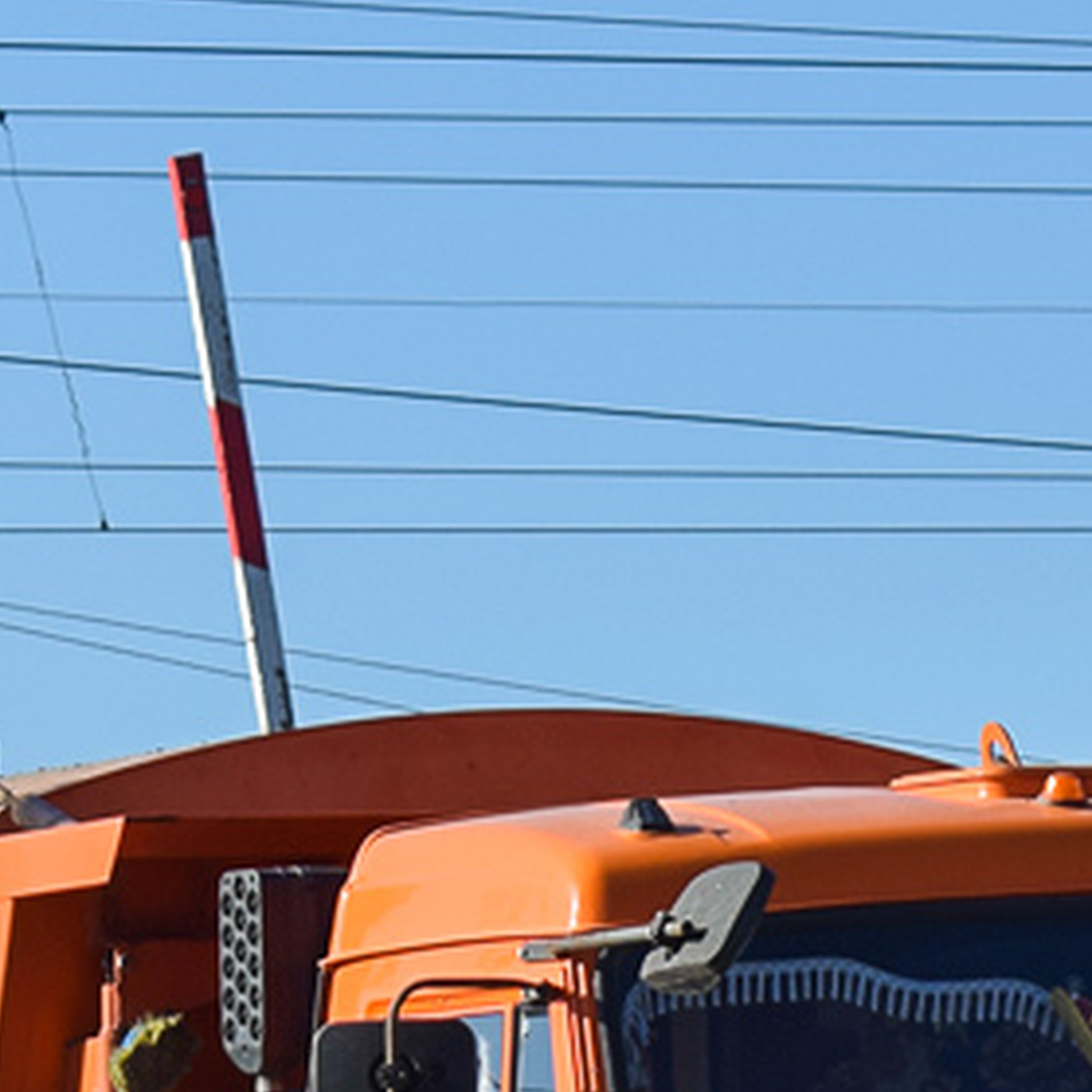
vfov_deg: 6.1
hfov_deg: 6.1
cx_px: 787
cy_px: 1339
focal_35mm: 285
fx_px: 10172
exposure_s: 1/500
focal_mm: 52
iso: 100
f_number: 6.3
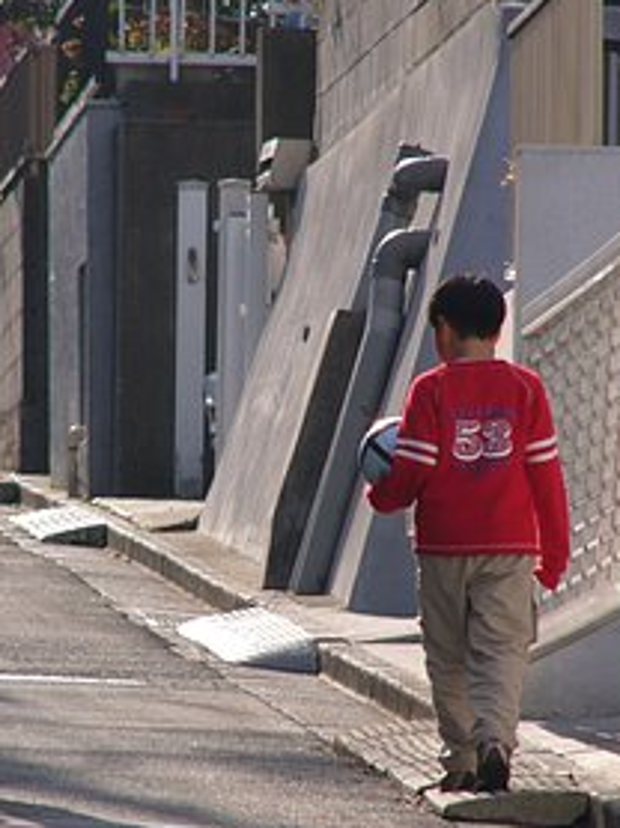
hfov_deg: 1.9
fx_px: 19039
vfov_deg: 2.5
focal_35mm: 796
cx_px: 188
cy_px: 566
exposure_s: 1/400
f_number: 4
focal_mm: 72
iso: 50
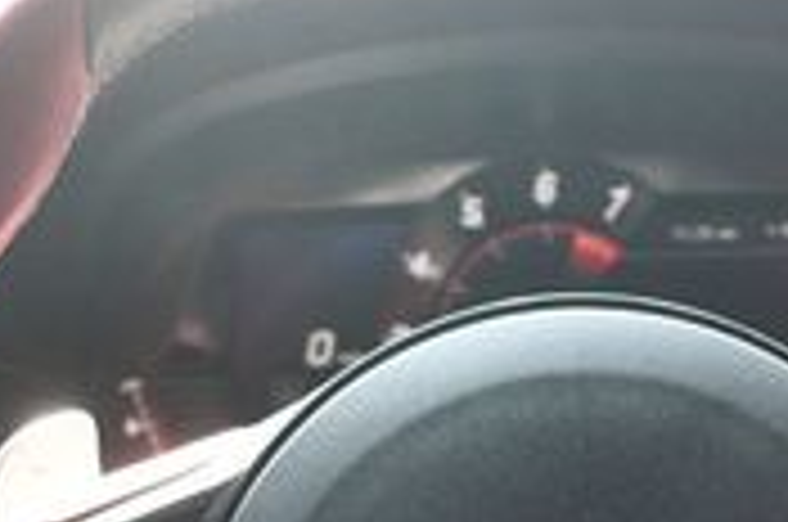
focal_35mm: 99
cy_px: 693
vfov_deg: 13.3
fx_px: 2163
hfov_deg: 20.5
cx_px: 590
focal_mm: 18
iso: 800
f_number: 3.5
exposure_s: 1/200
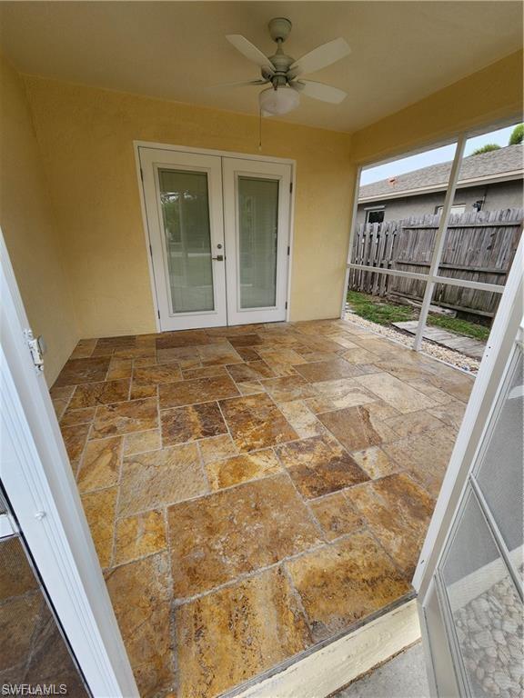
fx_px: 262
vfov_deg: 106.2
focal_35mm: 13
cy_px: 349
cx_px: 262
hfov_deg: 89.9
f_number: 2.2
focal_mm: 2.2
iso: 50
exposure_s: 1/256
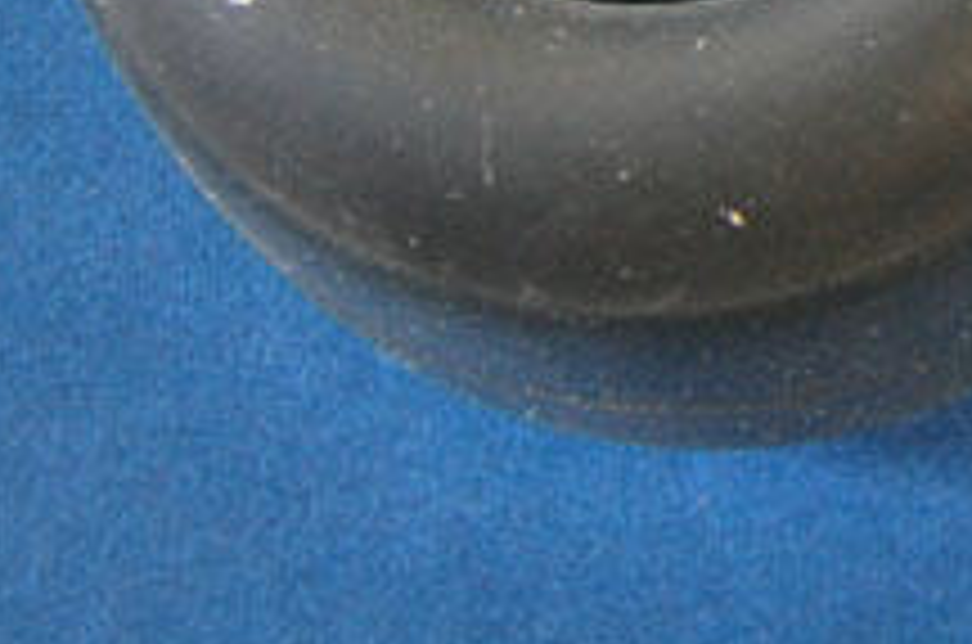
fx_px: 6762
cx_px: 1467
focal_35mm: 251
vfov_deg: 5.4
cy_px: -581
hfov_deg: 8.1
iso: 400
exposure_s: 1/1.6
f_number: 20
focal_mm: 40
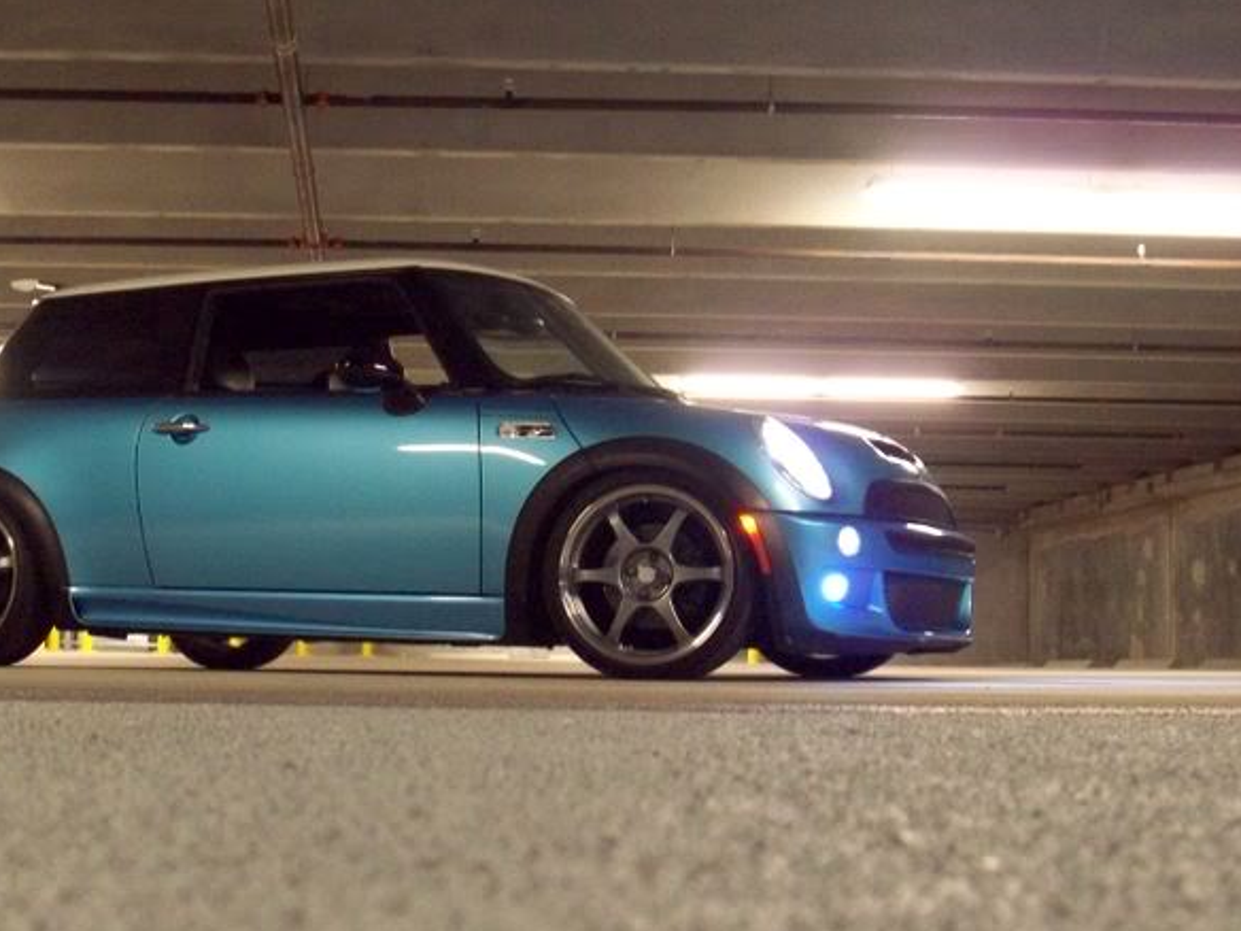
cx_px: 465
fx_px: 2259
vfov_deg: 23.3
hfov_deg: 30.6
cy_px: 457
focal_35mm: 63
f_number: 3.1
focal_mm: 7.6
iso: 200
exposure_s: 1/8
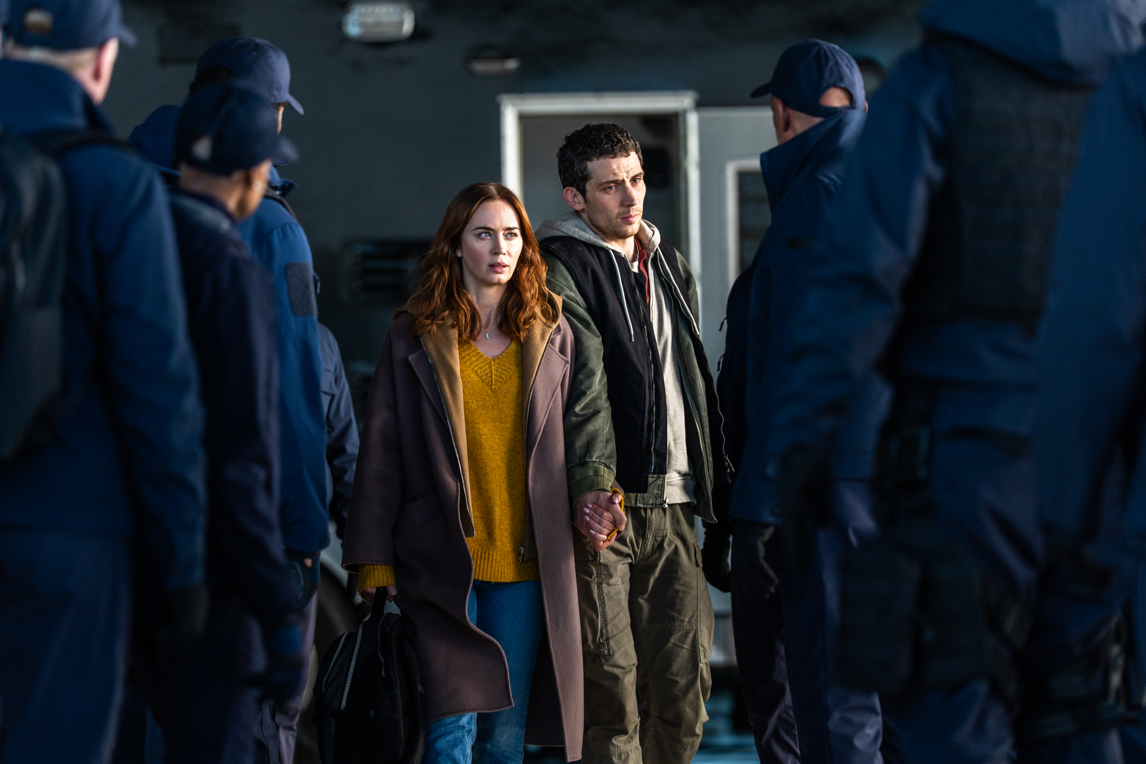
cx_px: 573
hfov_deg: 10.3
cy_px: 382
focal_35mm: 200
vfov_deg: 6.9
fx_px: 6366
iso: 500
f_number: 3.2
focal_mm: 200
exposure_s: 1/1600
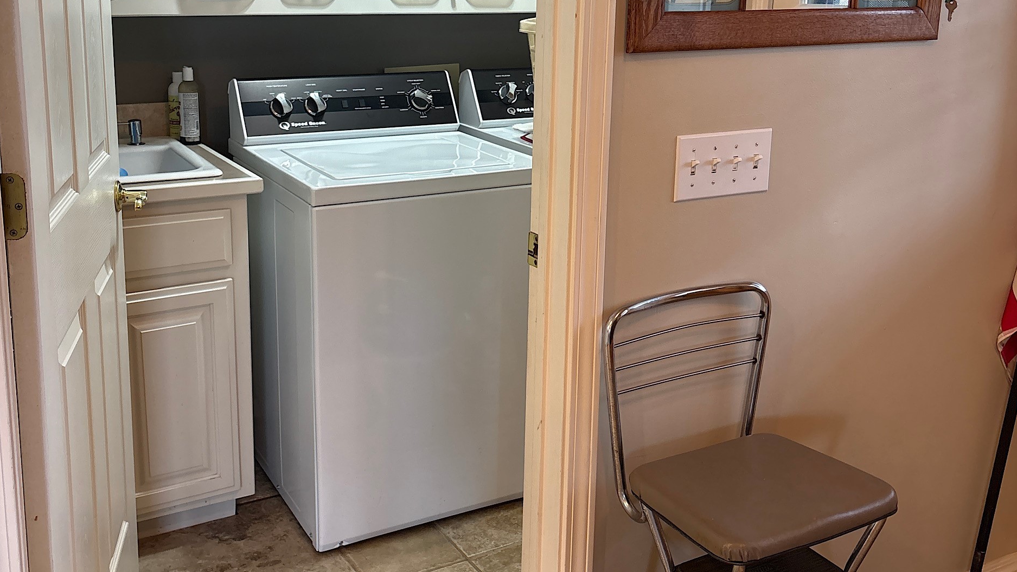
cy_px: 263
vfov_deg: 40.2
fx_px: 782
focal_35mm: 29
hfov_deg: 66.1
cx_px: 501
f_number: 1.6
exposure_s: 1/60
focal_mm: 5.96
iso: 200
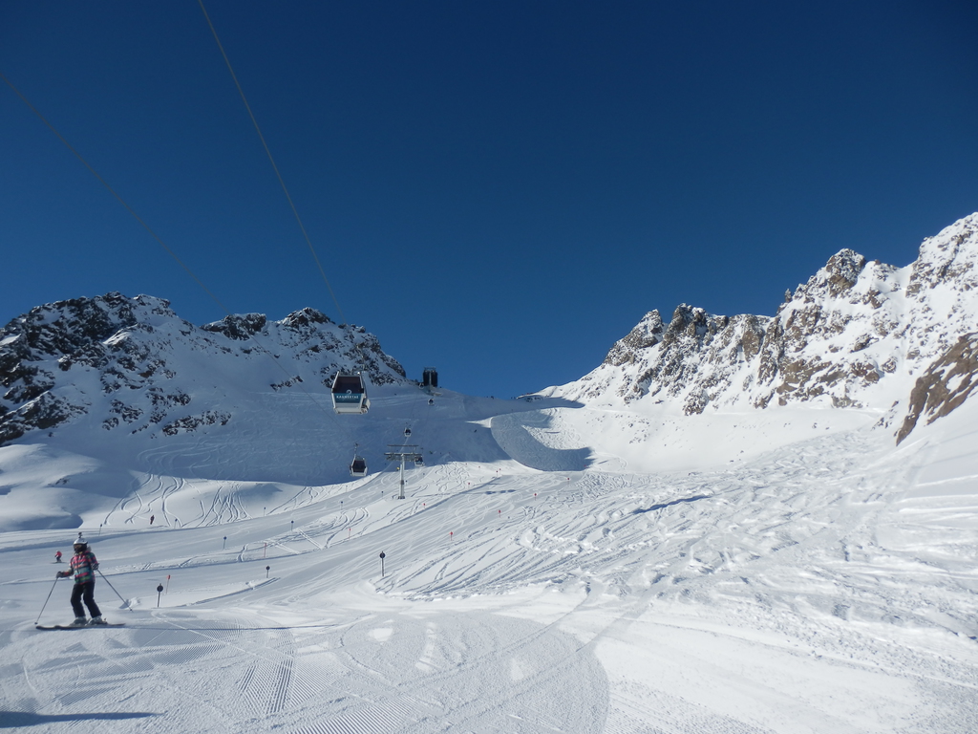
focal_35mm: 25
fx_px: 706
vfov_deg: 54.9
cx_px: 489
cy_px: 367
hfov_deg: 69.4
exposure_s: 1/320
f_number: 8.7
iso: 80
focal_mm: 4.5
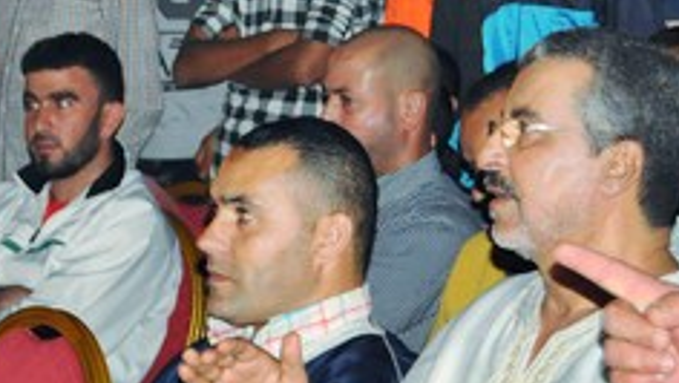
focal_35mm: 234
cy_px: 287
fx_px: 4223
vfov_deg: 5.2
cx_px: -86
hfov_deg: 9.1
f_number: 5.6
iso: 800
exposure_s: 1/60
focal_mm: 55
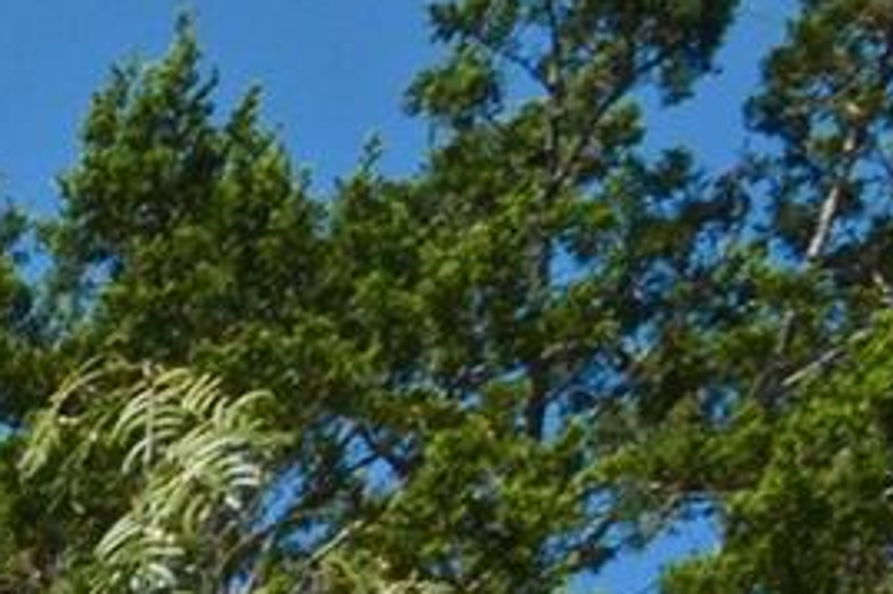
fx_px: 2826
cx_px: -1769
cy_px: 2142
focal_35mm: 114
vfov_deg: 8.4
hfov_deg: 11.2
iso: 200
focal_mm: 10
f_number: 16
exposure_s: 1/60
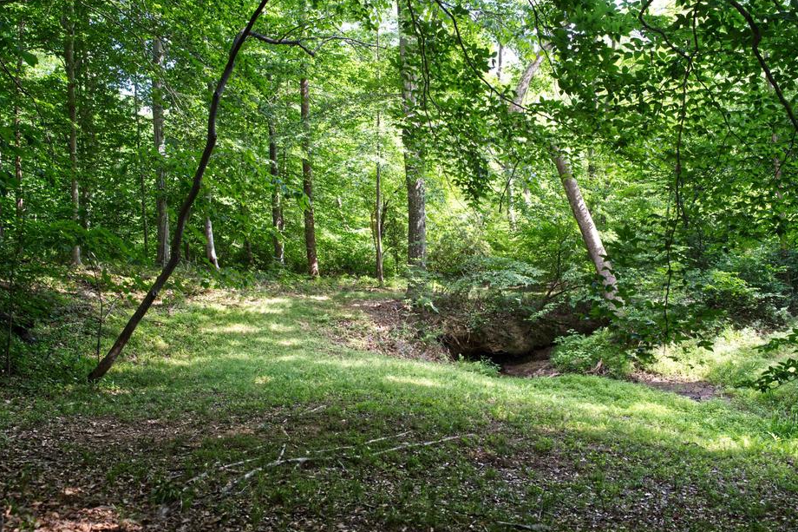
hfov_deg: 49.5
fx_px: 864
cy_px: 291
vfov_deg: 34.2
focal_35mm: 39
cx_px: 425
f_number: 4
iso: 250
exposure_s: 1/160
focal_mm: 35
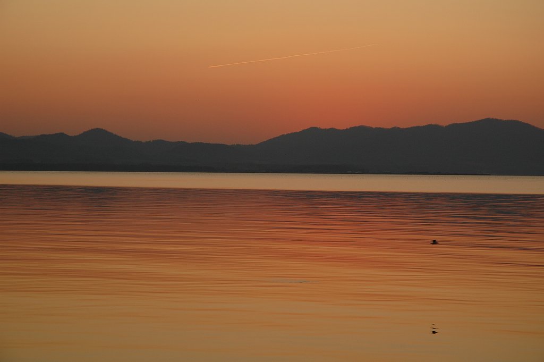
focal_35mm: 105
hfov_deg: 19.5
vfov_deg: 13.0
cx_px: 272
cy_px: 181
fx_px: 1585
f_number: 7.1
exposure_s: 1/160
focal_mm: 70
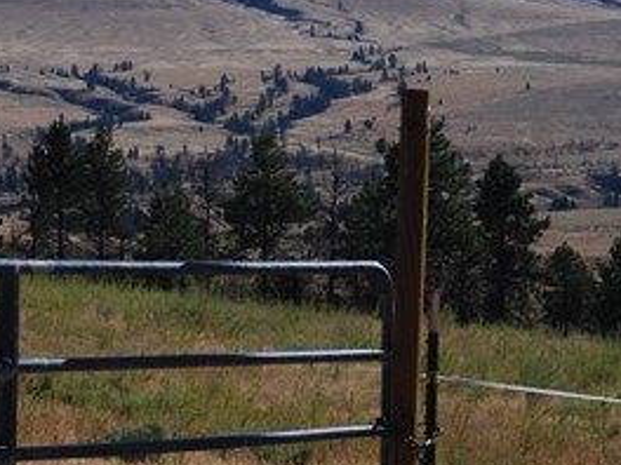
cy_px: 202
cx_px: 394
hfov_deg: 12.8
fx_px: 2763
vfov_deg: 9.6
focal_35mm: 154
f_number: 4
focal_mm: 26
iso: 200
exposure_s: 1/4000
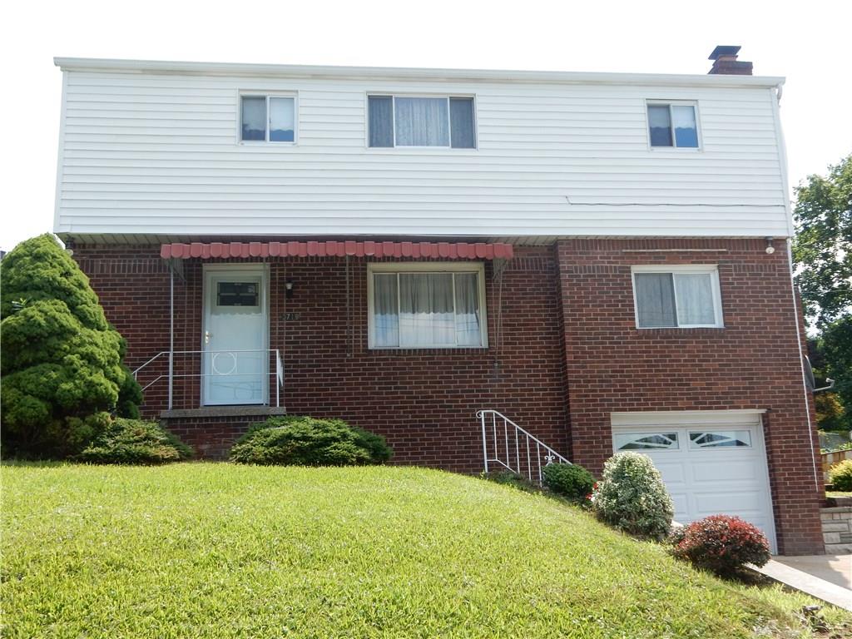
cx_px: 426
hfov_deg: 51.4
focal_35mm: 36
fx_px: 886
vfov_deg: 39.7
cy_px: 320
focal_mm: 6.4
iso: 125
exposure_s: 1/400
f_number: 4
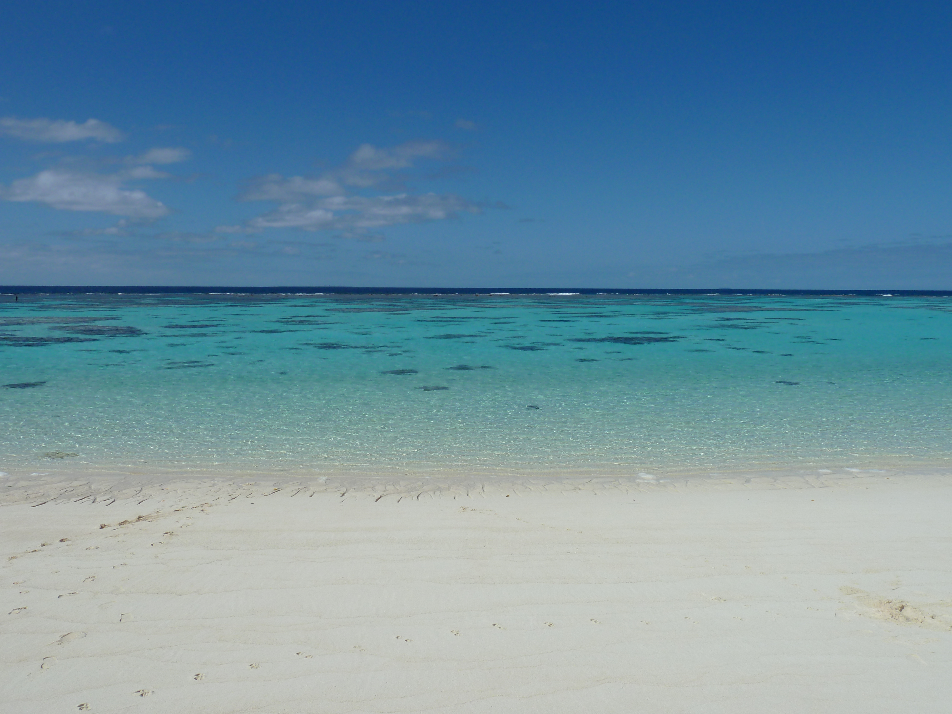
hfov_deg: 61.7
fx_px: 798
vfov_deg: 48.2
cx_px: 476
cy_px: 357
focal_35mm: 29
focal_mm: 4.7
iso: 80
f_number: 5.6
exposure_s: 1/1000
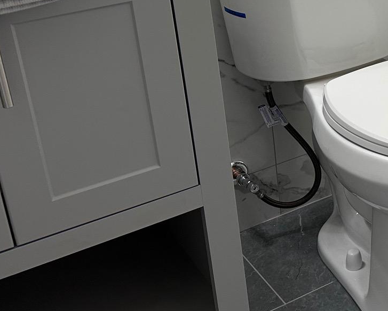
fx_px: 758
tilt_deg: -21.3
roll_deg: -0.6
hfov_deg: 25.5
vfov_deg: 22.6
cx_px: 474
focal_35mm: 66
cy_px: 37
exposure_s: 1/120
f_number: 1.78
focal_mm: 6.86
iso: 125
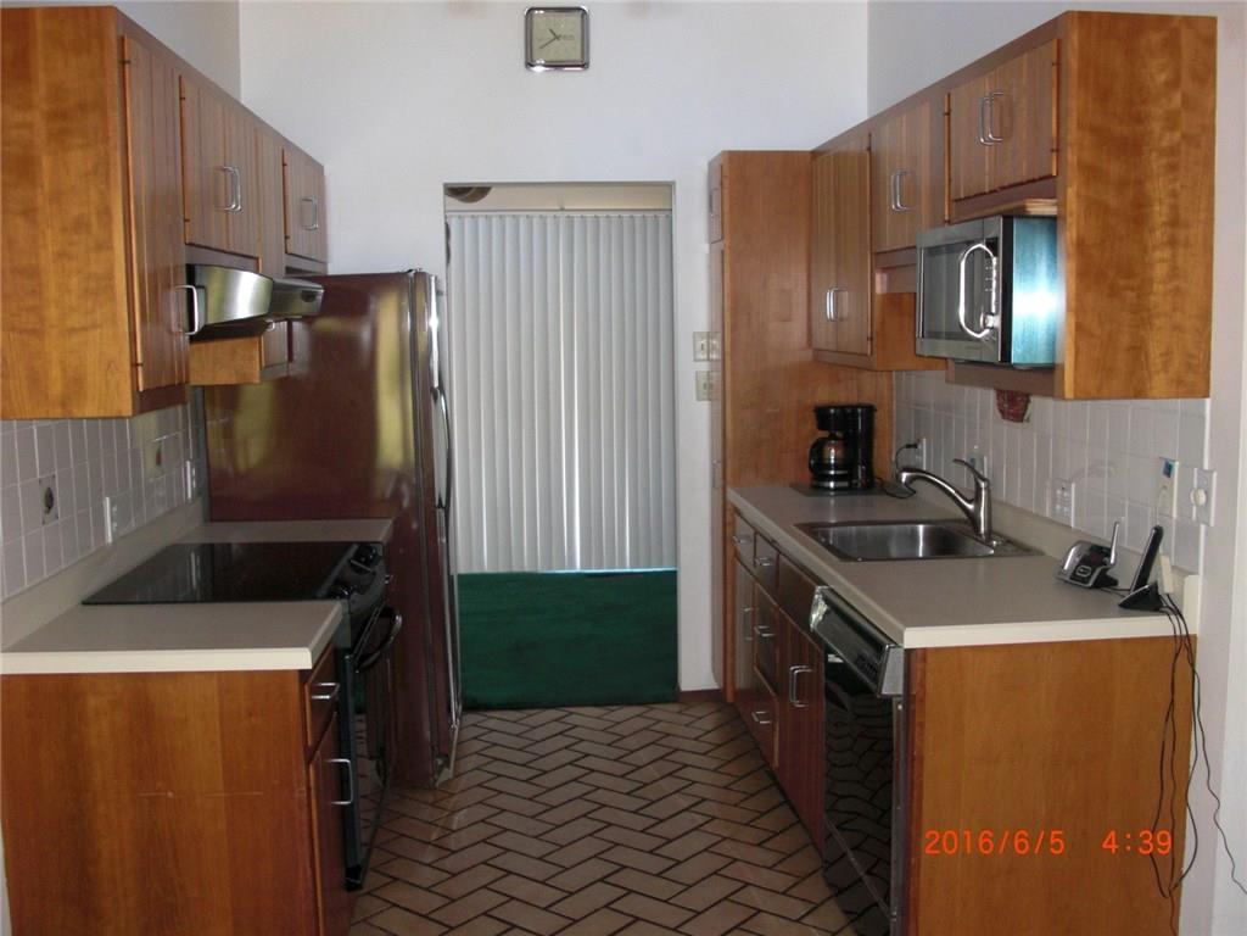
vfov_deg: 39.7
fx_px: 1297
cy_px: 468
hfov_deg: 51.4
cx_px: 624
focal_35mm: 36
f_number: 2.8
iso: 200
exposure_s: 1/60
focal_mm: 6.3
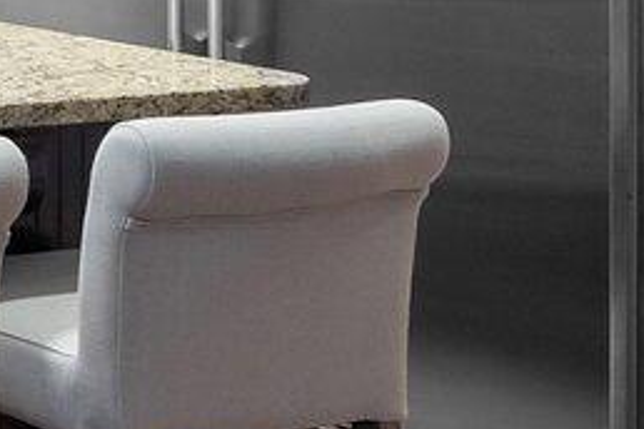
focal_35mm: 127
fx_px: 2272
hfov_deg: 13.2
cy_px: -281
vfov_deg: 10.3
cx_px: -769
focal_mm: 16
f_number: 8
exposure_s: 1/1.43
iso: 400
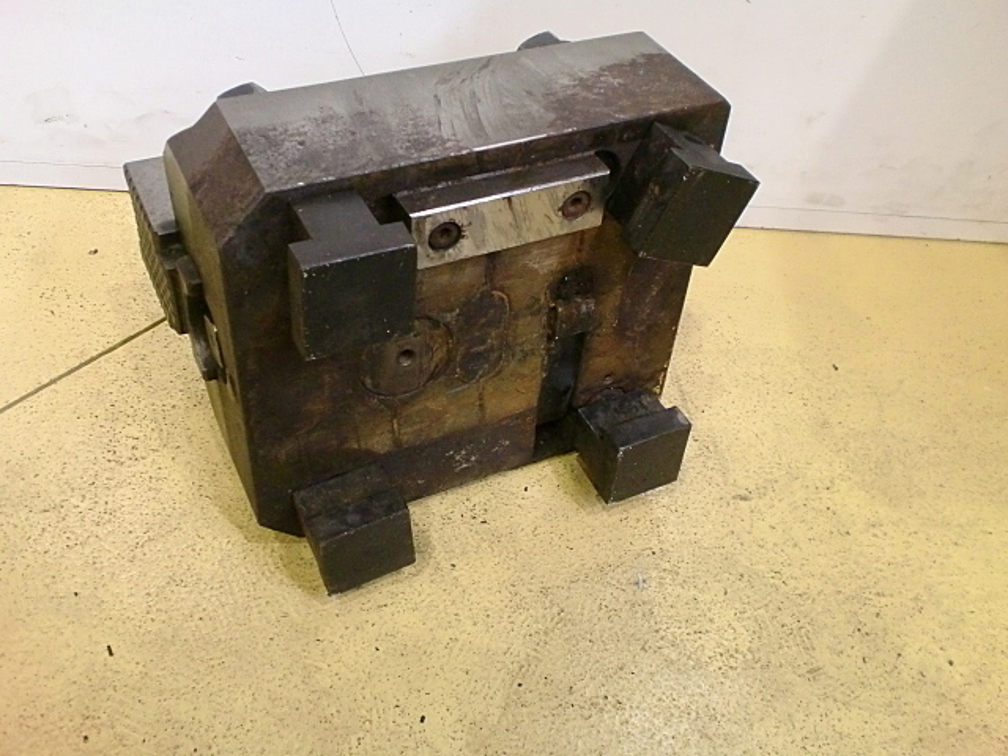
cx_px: 504
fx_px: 1019
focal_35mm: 35
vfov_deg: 40.7
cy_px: 378
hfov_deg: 52.6
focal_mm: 6.3
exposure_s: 1/60
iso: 500
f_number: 3.1
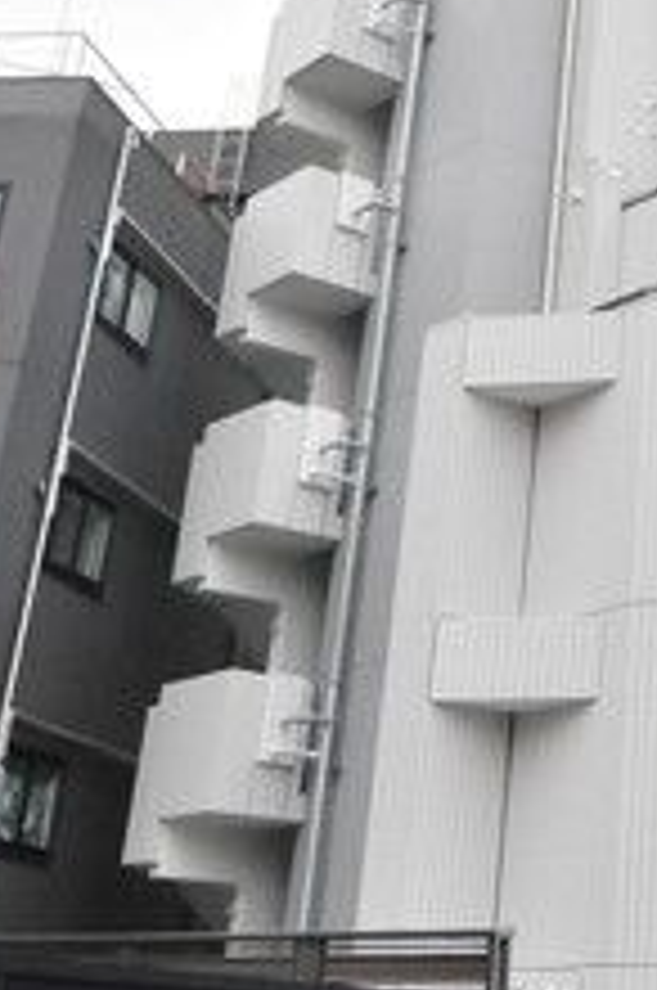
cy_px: 0
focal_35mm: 65
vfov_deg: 28.8
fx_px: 1797
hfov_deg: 19.7
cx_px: 749
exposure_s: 1/640
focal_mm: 15
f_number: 13
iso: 1000
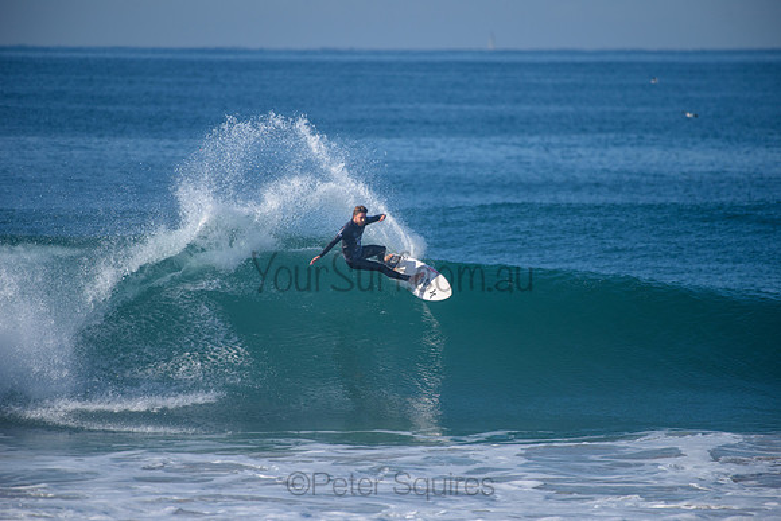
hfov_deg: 4.1
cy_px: 260
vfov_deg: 2.8
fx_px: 10849
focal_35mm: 500
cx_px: 390
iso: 220
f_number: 5.6
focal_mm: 500
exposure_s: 1/2000
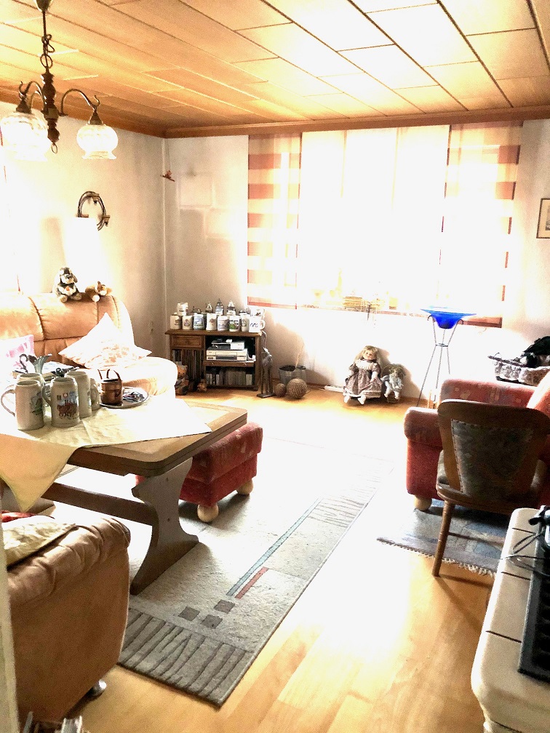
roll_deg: -0.9
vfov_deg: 63.4
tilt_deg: -11.2
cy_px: 366
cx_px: 275
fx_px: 593
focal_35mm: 28
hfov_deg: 49.7
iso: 100
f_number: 1.8
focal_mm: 3.99
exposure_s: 1/9
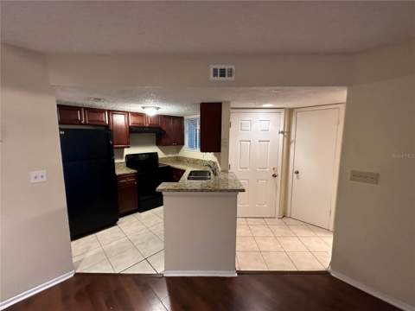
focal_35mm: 14
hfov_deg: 102.1
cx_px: 208
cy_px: 156
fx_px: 168
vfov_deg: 85.7
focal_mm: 2.22
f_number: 2.2
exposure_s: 1/60
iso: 640
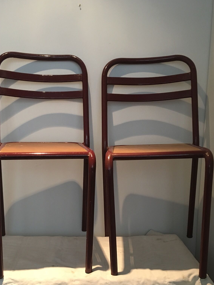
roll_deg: -0.6
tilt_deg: -12.9
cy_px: 187
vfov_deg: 47.2
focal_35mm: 39
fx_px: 322
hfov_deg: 36.7
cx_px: 85
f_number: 2.2
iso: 160
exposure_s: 1/33
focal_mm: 4.15
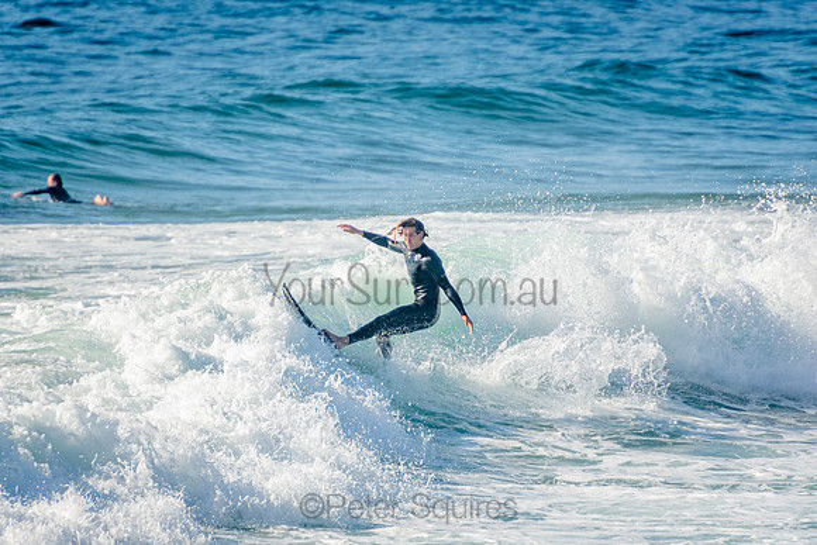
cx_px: 408
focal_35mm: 600
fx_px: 13619
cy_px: 272
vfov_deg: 2.3
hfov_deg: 3.4
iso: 220
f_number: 5.6
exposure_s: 1/1250
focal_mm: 400
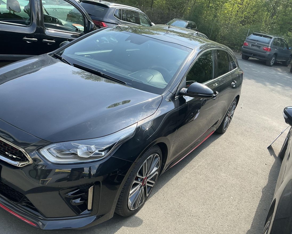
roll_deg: -11.8
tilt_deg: -20.6
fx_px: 259
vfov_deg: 48.5
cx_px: 138
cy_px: 120
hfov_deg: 58.7
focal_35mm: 30
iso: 25
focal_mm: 3
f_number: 1.8
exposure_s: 1/568
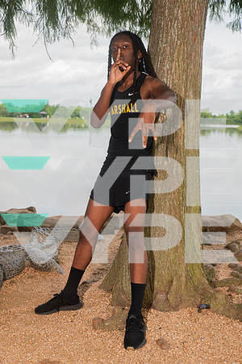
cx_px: 121
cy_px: 182
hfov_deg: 27.0
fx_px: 504
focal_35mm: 50
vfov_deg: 39.6
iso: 320
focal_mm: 50
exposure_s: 1/320
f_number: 7.1
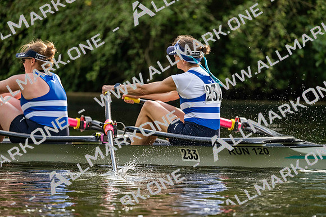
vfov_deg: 3.4
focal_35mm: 400
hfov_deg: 5.2
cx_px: 163
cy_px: 108
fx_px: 3621
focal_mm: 400
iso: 1400
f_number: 4.5
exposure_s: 1/2500
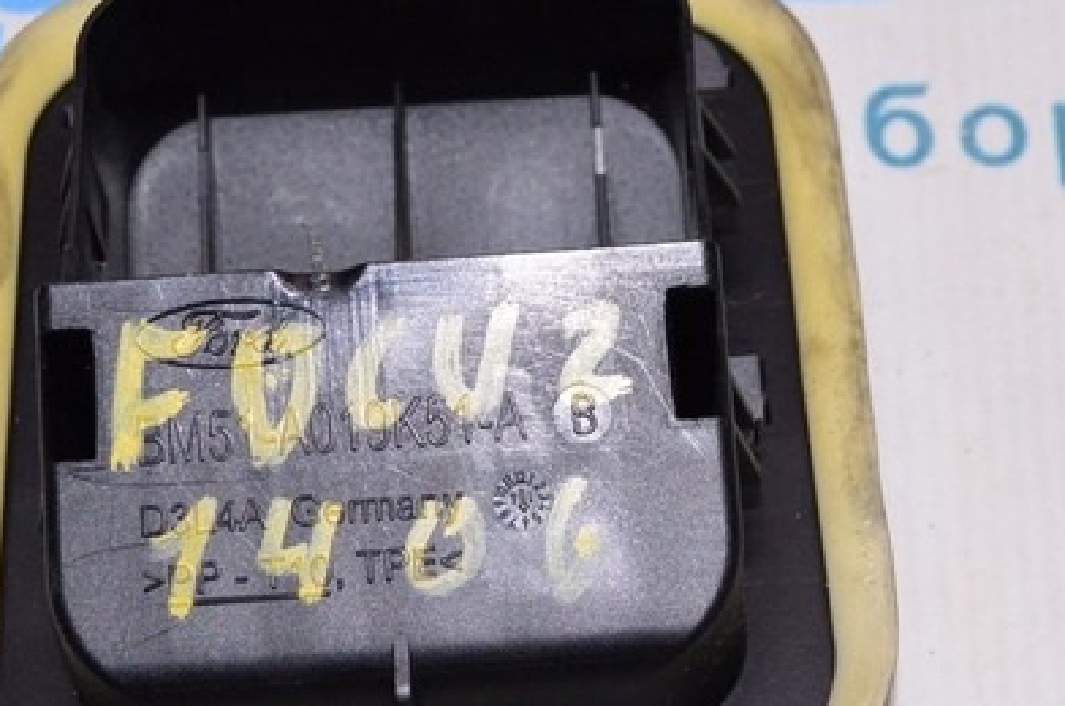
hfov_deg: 20.0
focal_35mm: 102
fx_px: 3013
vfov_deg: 13.4
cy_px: 316
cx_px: 660
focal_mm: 26
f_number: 8
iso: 1600
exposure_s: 1/200
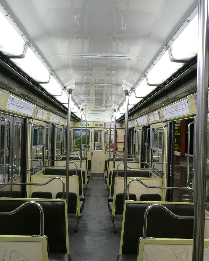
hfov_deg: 32.7
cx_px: 98
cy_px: 131
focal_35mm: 46
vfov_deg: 40.3
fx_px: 356
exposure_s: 1/13
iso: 100
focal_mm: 5.8
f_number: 2.8
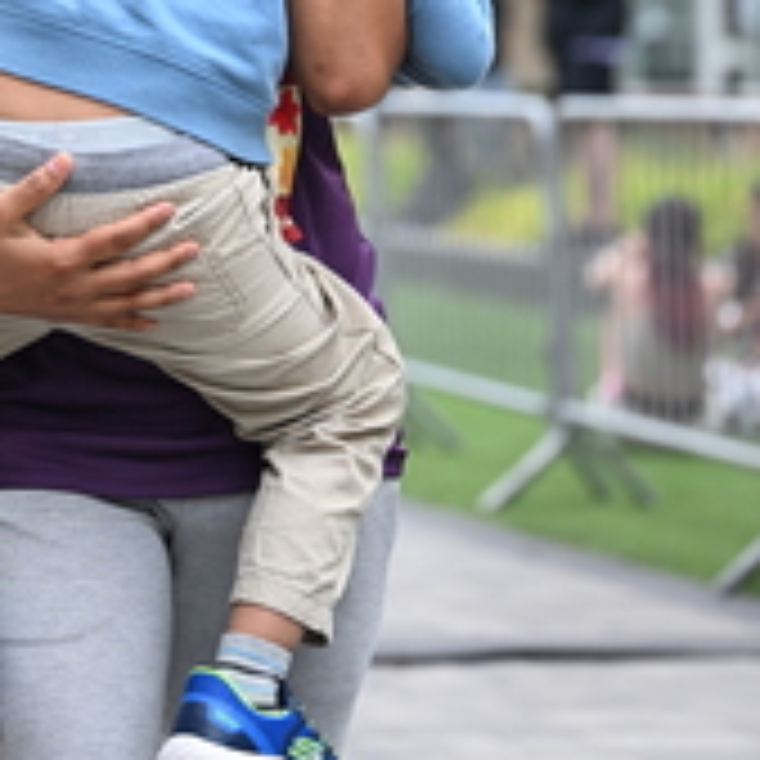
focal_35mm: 210
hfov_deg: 8.3
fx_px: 5216
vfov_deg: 8.2
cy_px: -198
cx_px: 137
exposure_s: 1/1600
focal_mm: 76
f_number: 2.8
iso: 640
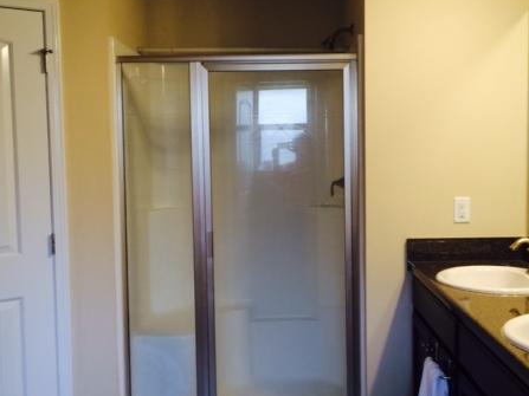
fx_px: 657
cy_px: 186
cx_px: 302
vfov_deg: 33.6
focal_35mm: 43
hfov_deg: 43.8
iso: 80
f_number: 2.2
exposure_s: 1/30
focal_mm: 4.12
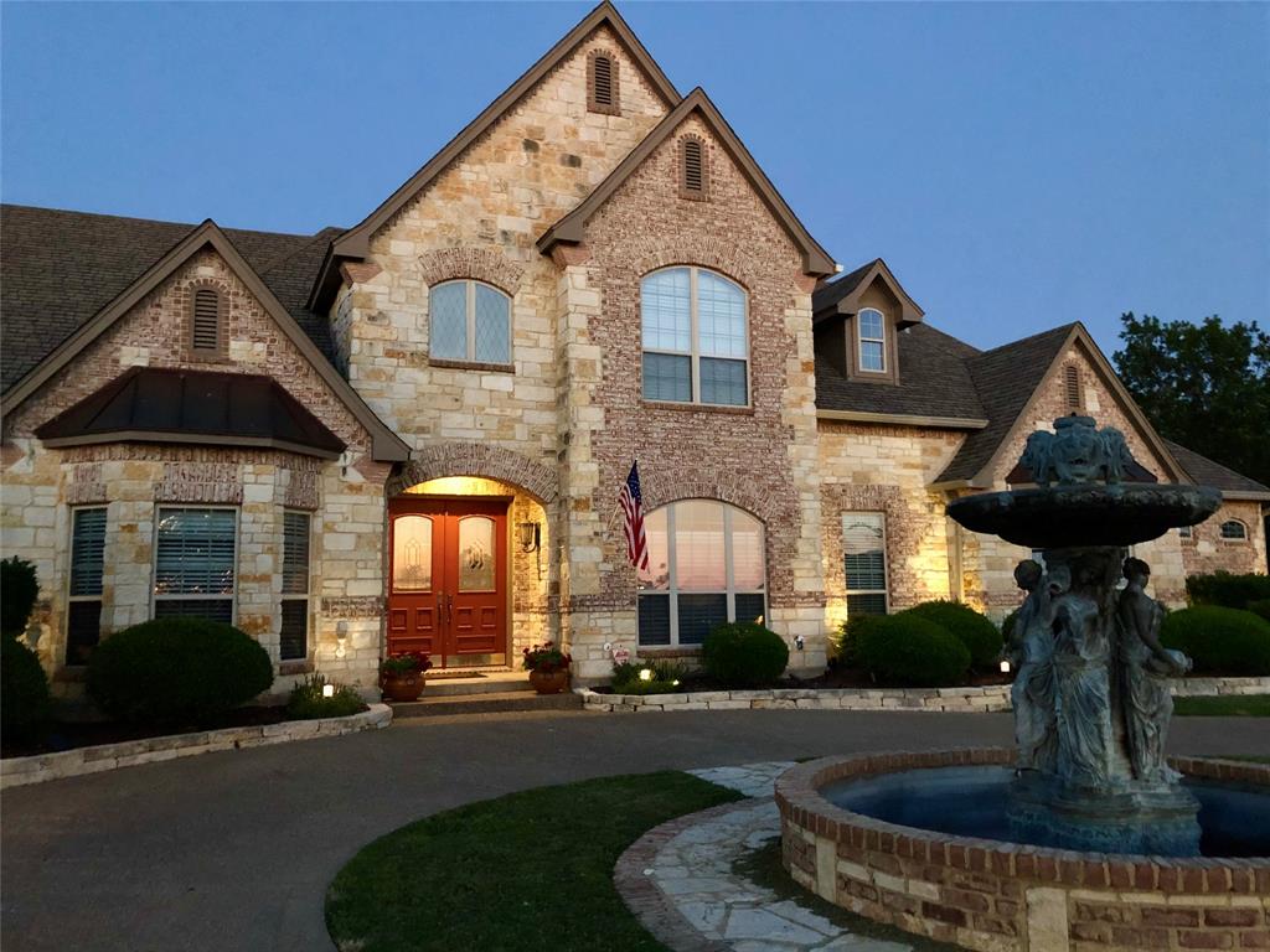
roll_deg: +1.9
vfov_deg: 49.7
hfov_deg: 63.4
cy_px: 476
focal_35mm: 28
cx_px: 635
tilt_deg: +7.4
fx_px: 1027
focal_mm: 3.99
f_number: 1.8
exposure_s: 1/4
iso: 160
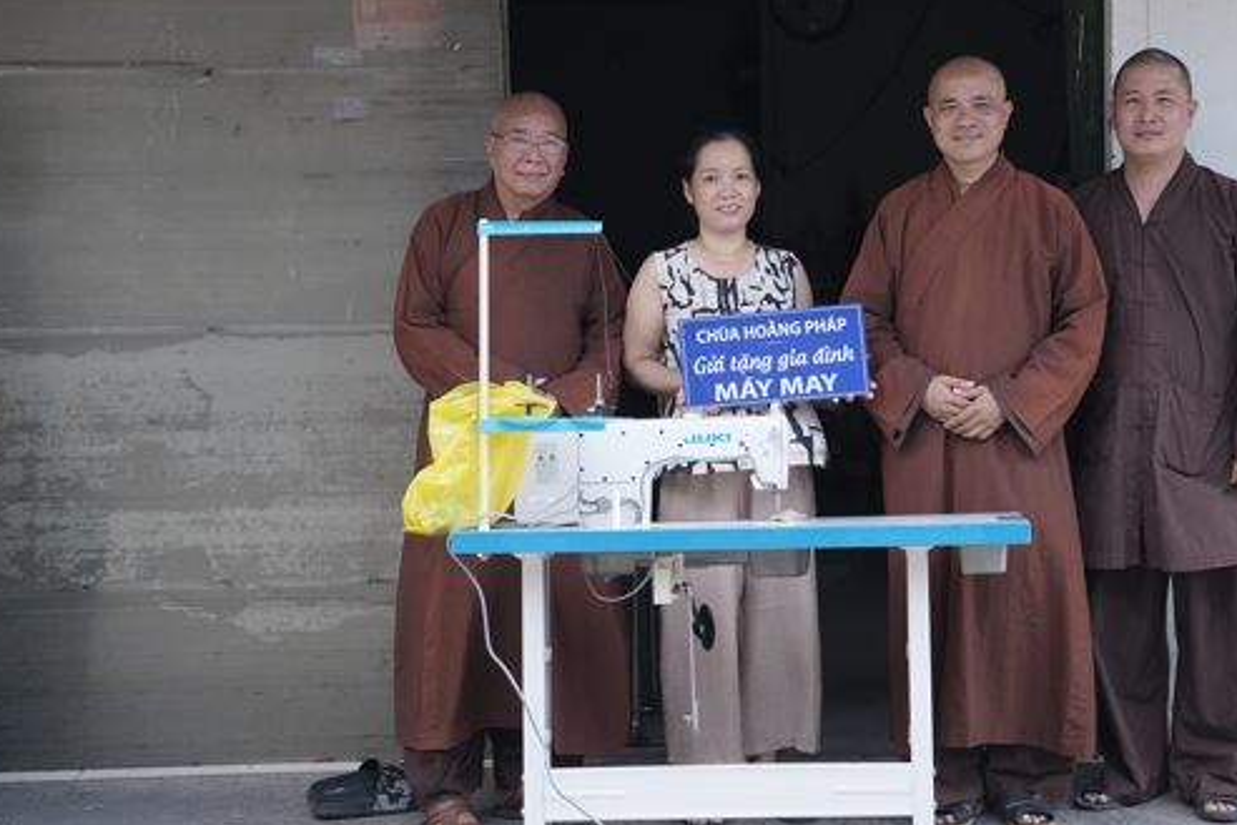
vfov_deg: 16.5
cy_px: 372
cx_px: 778
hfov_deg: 24.4
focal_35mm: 83
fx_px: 2853
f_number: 4
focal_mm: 63
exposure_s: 1/200
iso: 125
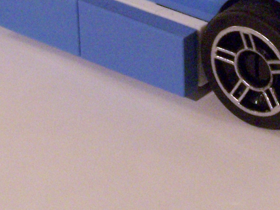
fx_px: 1804
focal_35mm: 223
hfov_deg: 8.9
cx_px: 220
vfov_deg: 6.6
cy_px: -37
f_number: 8
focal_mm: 12.4
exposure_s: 1/2
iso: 400
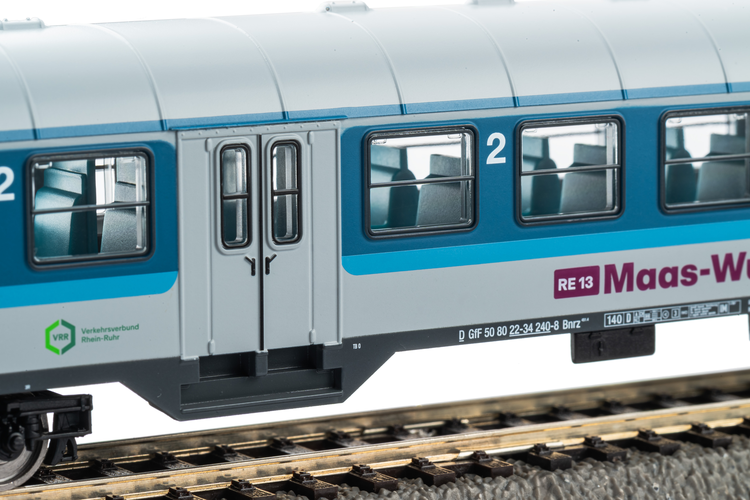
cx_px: 375
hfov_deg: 19.5
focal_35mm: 105
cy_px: 250
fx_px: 2187
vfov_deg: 13.0
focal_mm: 105
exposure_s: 1/2.5
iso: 100
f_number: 29
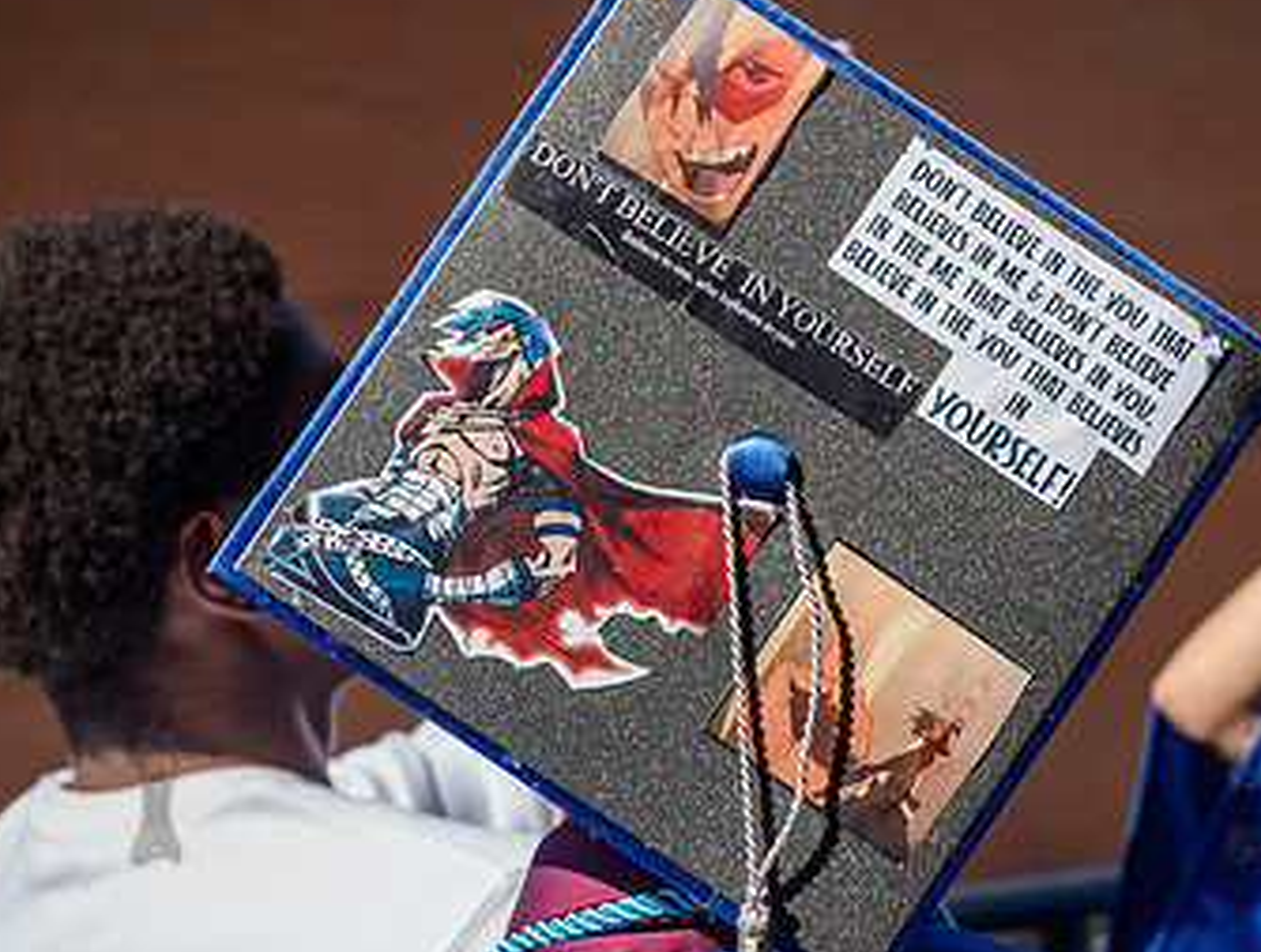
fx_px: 4090
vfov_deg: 13.3
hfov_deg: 17.5
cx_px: 717
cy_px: 554
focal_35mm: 112
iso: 400
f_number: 4.5
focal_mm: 45
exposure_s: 1/2000
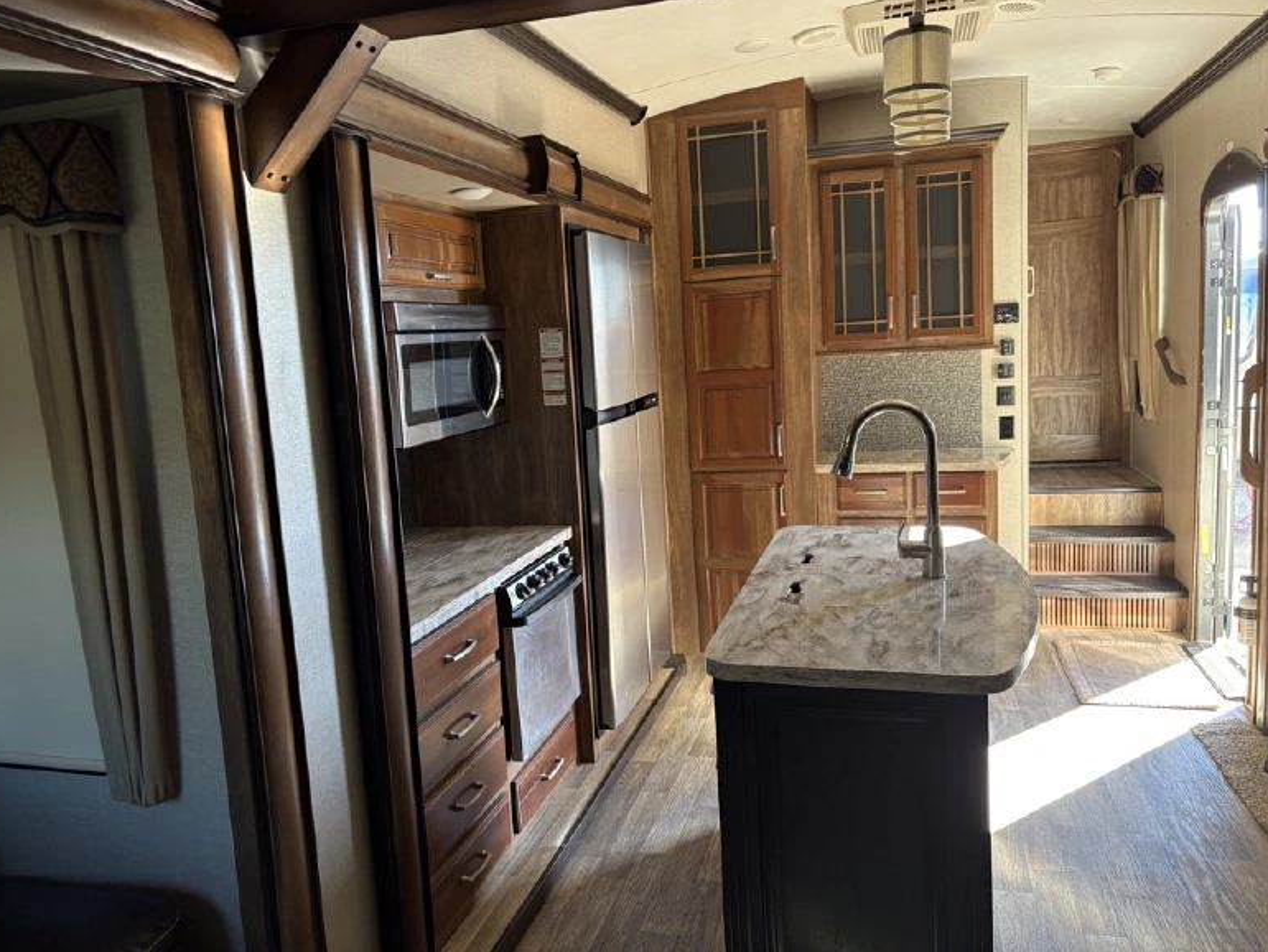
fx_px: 989
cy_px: 461
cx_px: 637
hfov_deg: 65.3
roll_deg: +2.7
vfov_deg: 51.4
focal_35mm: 27
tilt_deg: -7.0
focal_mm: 5.96
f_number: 1.6
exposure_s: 1/88
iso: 125
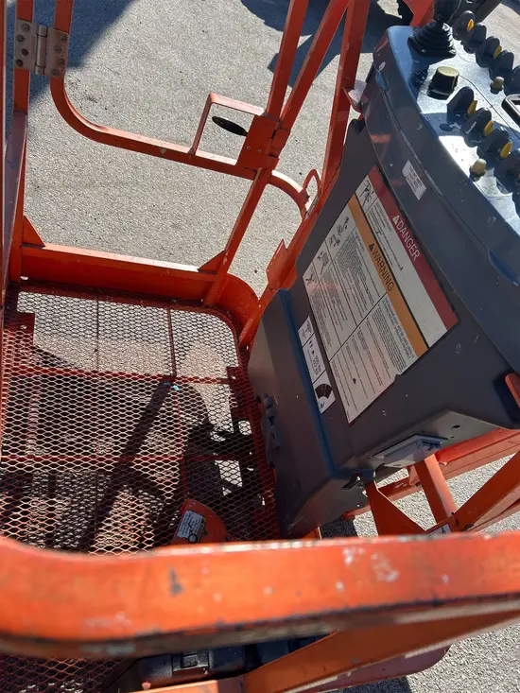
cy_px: 346
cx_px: 260
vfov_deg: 67.3
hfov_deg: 53.1
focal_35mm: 26
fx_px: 521
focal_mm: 5.7
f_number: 1.5
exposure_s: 1/2045
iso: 50
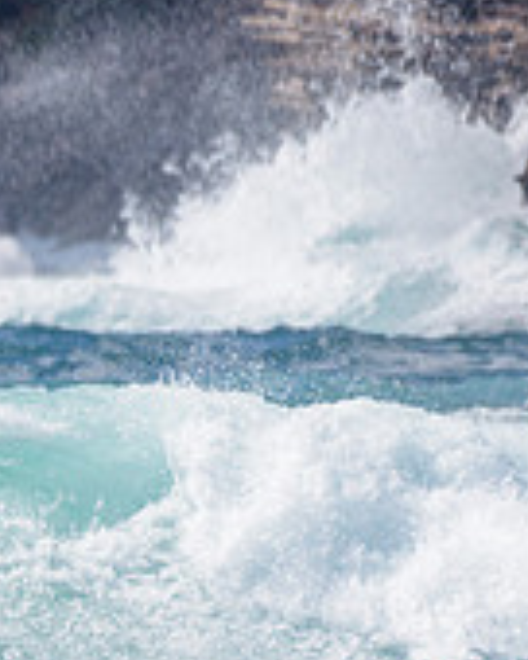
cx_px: -544
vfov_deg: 1.0
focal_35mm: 1961
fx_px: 38305
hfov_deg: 0.8
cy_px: 523
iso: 100
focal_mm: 500
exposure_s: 1/2000
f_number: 5.6
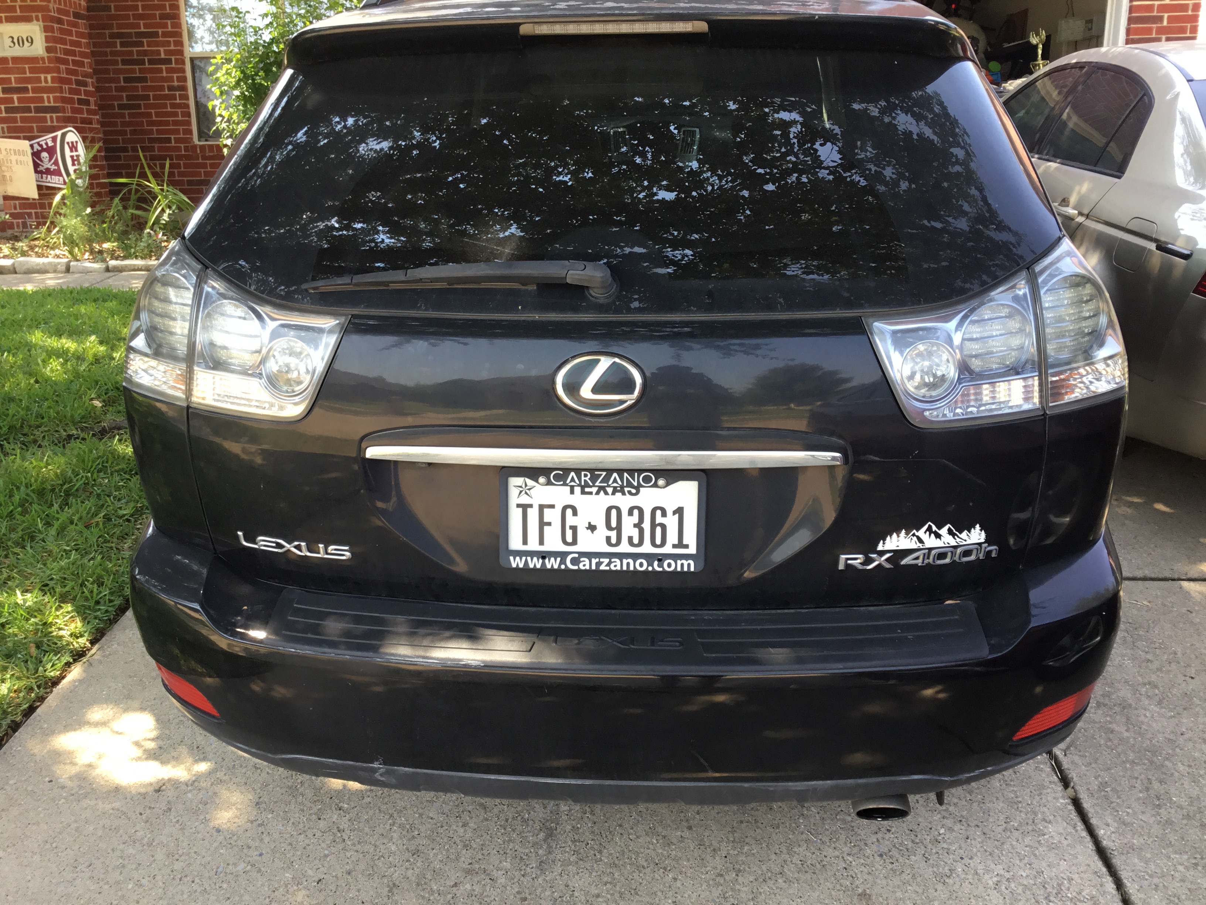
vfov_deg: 45.4
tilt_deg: -15.4
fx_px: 1080
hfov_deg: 58.4
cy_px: 452
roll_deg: +0.7
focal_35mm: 31
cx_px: 603
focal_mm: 3.3
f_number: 2.4
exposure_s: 1/120
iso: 40
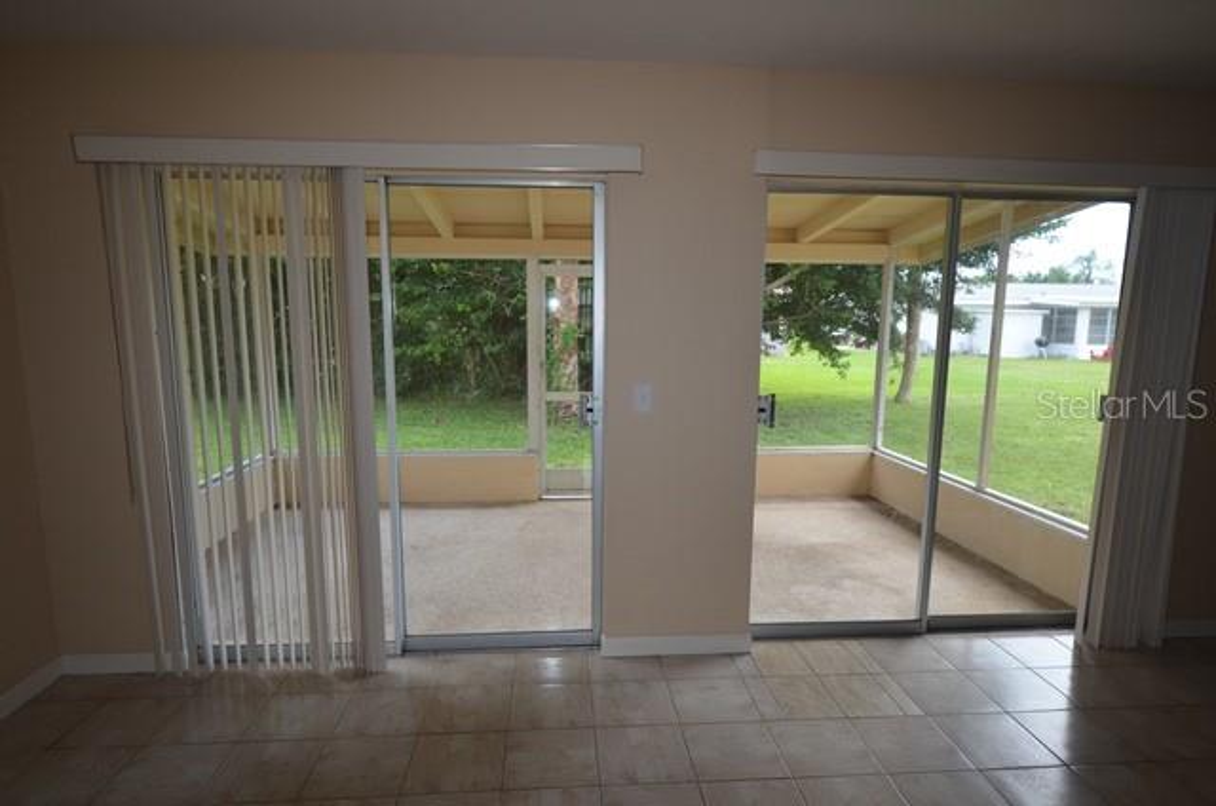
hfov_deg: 85.5
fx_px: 657
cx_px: 608
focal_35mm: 20
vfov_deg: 63.0
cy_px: 403
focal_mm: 13
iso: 250
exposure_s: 1/125
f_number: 3.8
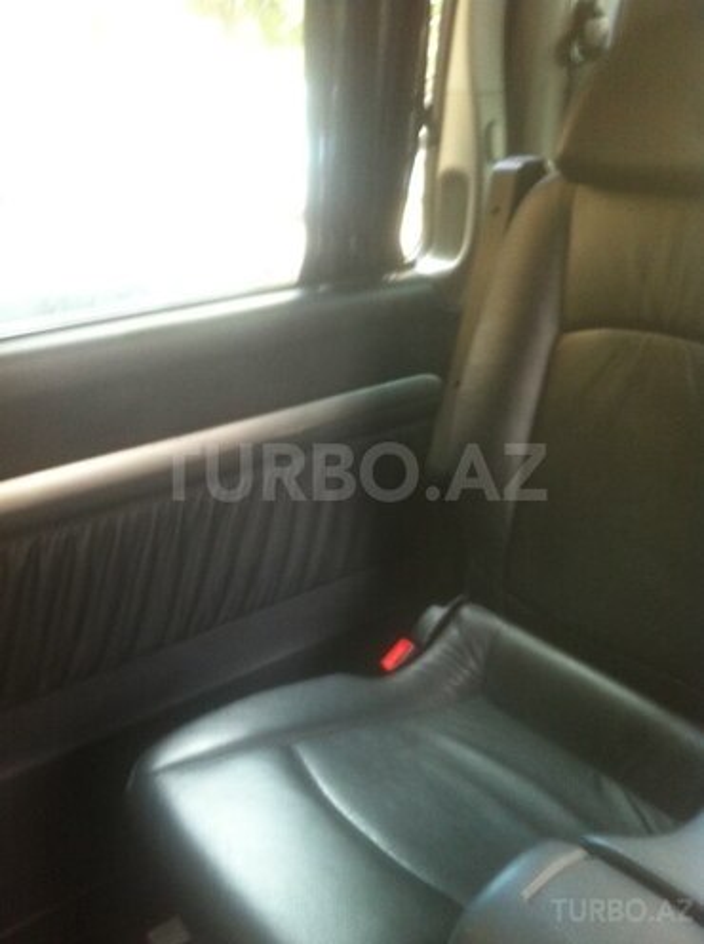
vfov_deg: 52.7
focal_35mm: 35
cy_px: 472
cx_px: 352
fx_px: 952
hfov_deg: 40.6
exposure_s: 1/15
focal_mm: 3.85
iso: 160
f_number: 2.8
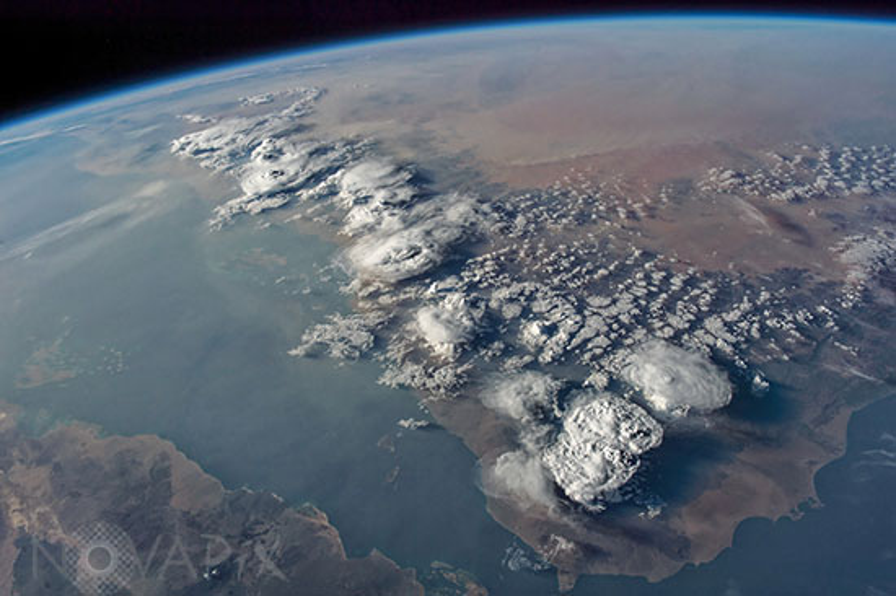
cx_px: 448
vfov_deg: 41.1
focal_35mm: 32
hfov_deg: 58.7
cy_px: 298
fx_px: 796
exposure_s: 1/4000
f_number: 10
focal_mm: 32
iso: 200
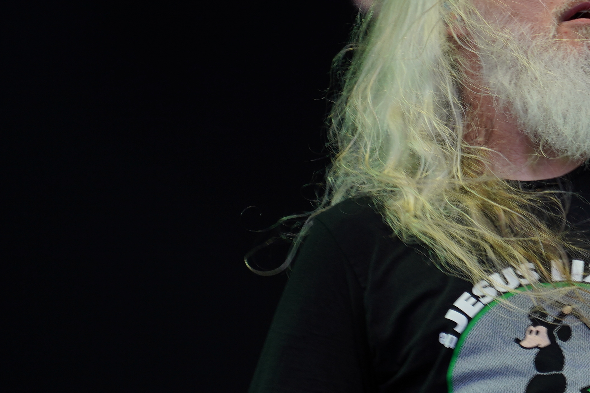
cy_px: 257
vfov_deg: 4.6
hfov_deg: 6.9
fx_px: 4883
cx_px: 596
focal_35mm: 298
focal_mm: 105
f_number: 4
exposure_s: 1/125
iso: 100
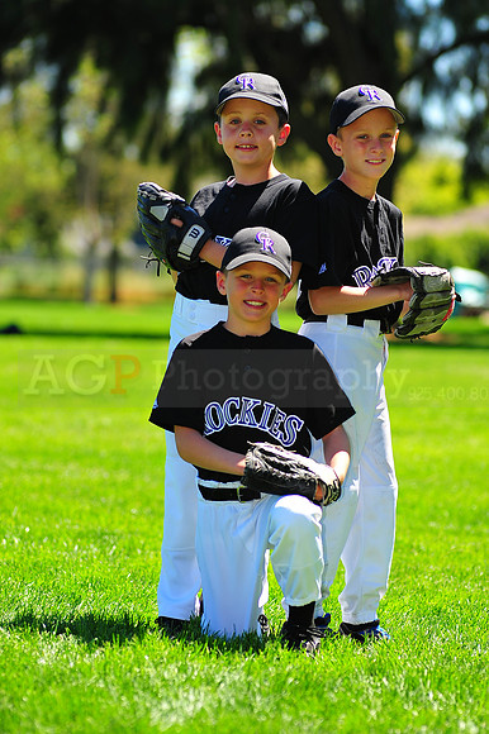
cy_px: 367
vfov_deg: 11.4
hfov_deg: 7.6
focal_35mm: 180
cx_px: 244
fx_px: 3672
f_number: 5
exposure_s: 1/500
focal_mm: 180
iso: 200
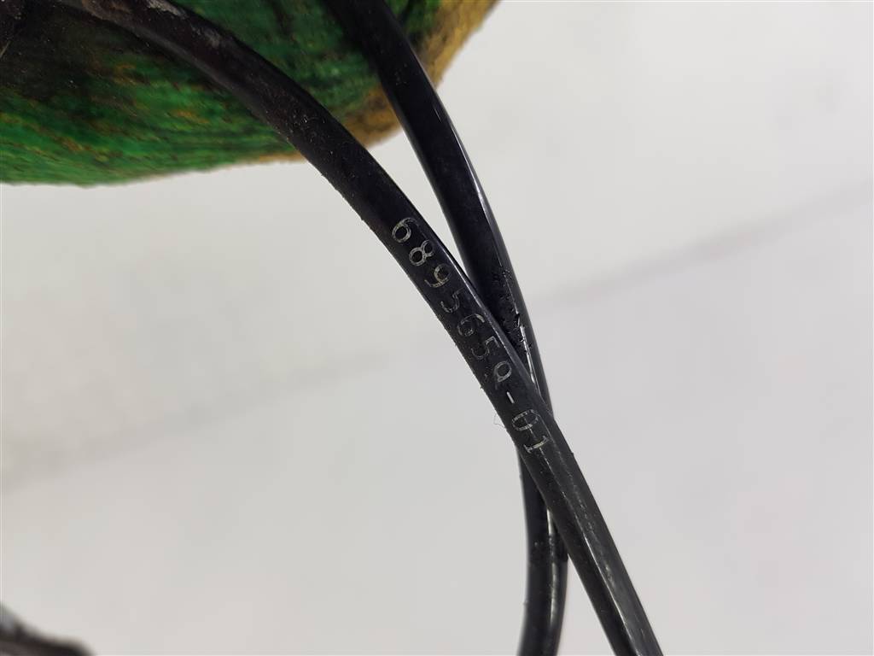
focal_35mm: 26
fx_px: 656
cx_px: 437
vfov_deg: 53.1
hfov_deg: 67.3
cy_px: 328
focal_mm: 4.2
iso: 64
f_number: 1.7
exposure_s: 1/100
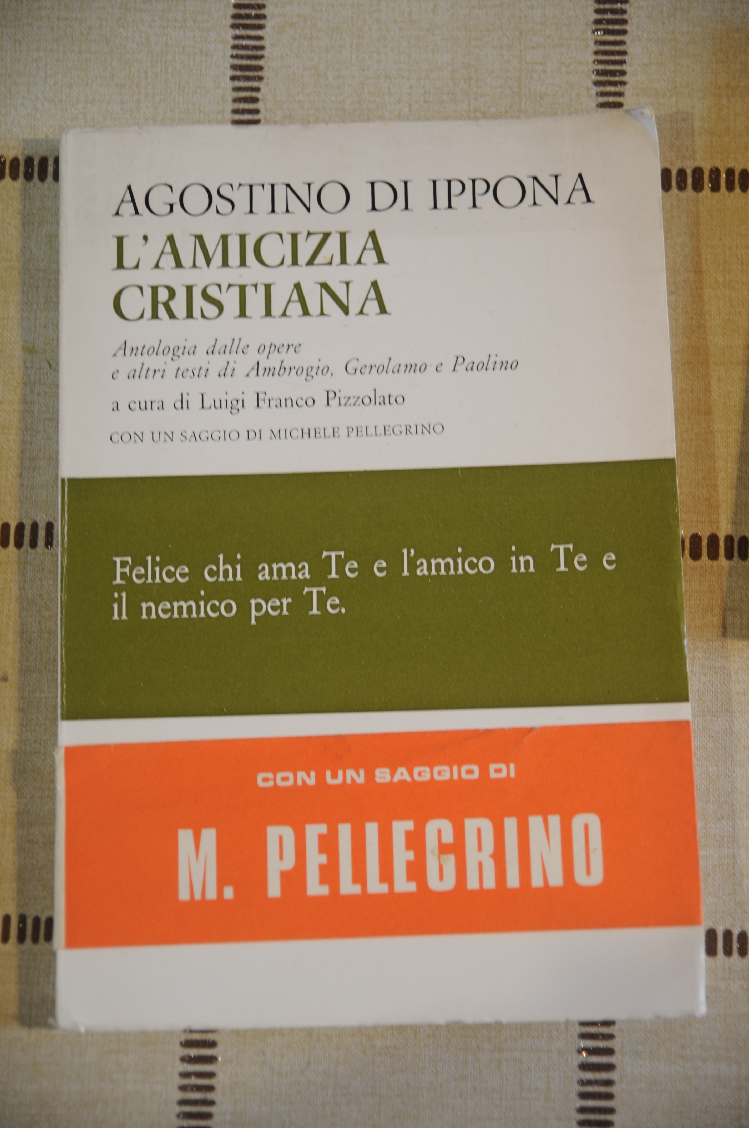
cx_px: 374
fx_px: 2065
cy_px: 564
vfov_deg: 30.5
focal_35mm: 66
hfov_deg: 20.6
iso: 200
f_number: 3.2
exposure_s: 1/40
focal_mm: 44
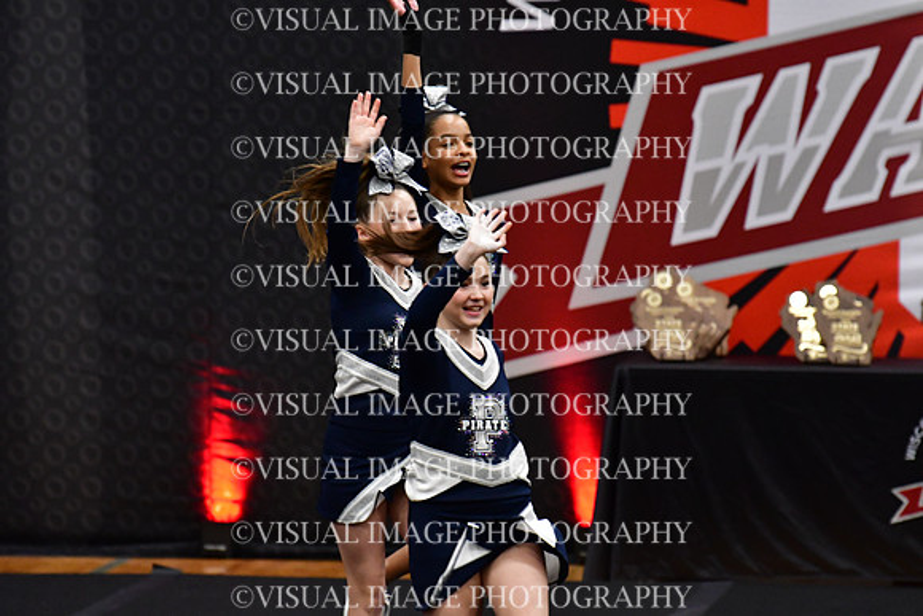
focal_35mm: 300
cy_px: 308
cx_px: 462
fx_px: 7693
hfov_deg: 6.9
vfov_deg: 4.6
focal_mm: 200
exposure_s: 1/500
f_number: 3.5
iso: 4000
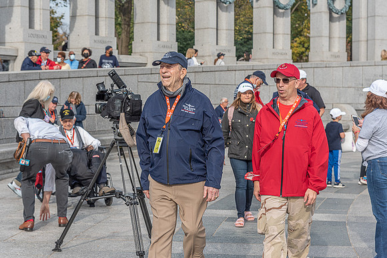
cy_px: 129
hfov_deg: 26.0
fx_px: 839
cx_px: 194
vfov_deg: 17.5
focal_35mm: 78
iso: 500
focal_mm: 78
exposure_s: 1/800
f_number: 7.1
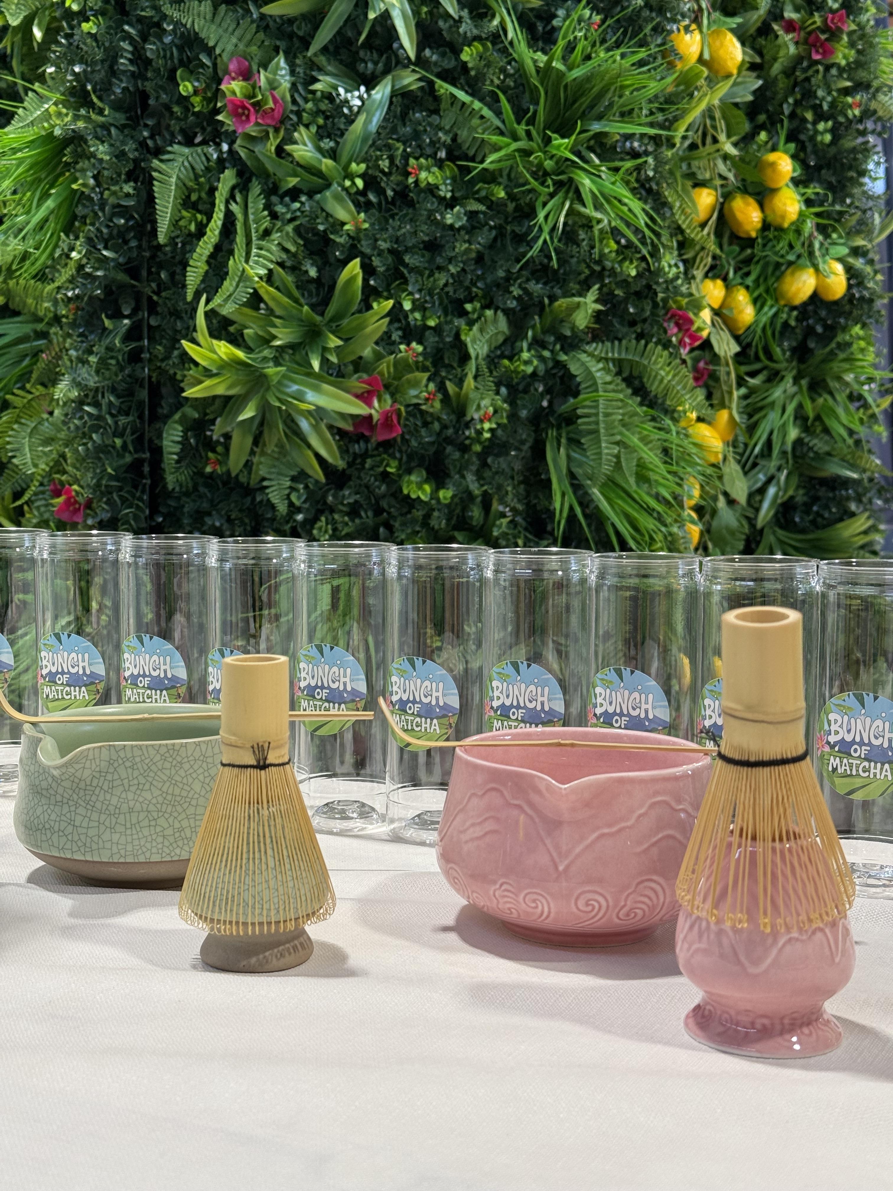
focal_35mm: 48
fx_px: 1651
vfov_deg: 39.7
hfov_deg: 30.3
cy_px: 596
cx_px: 446
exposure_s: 1/100
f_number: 1.78
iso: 80
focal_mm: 6.76
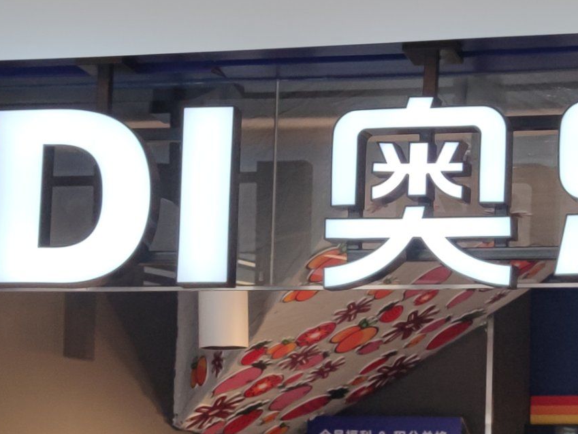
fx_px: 1987
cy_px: 347
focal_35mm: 119
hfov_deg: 16.5
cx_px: 226
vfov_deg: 12.4
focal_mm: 6.72
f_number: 1.69
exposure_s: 1/250
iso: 50
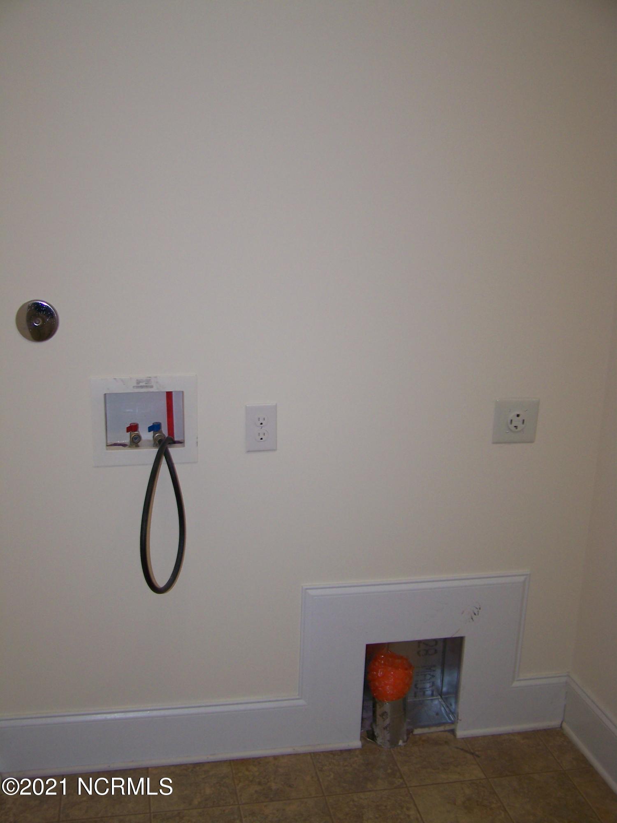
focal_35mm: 38
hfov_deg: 37.7
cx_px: 308
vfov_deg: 49.0
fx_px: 903
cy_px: 412
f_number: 2.8
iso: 80
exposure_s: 1/60
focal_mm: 6.3
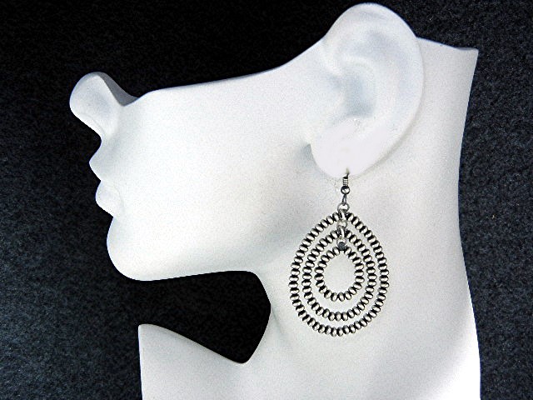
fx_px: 693
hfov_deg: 42.1
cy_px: 200
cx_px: 266
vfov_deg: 32.2
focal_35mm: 45
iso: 198
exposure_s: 1/34.8
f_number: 3.8
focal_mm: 8.1
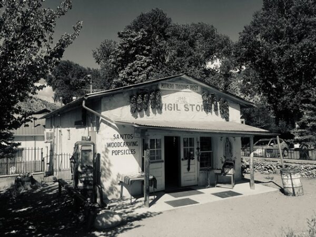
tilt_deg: +3.2
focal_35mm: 28
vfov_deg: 49.7
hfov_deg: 63.4
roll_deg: -0.3
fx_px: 256
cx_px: 158
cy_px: 118
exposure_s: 1/3300
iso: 20
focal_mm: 3.99
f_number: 1.8
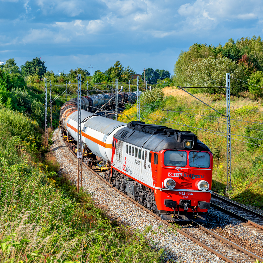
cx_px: 134
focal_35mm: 94
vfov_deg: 18.5
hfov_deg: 18.5
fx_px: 808
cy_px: 131
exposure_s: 1/400
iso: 200
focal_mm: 73
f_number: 8
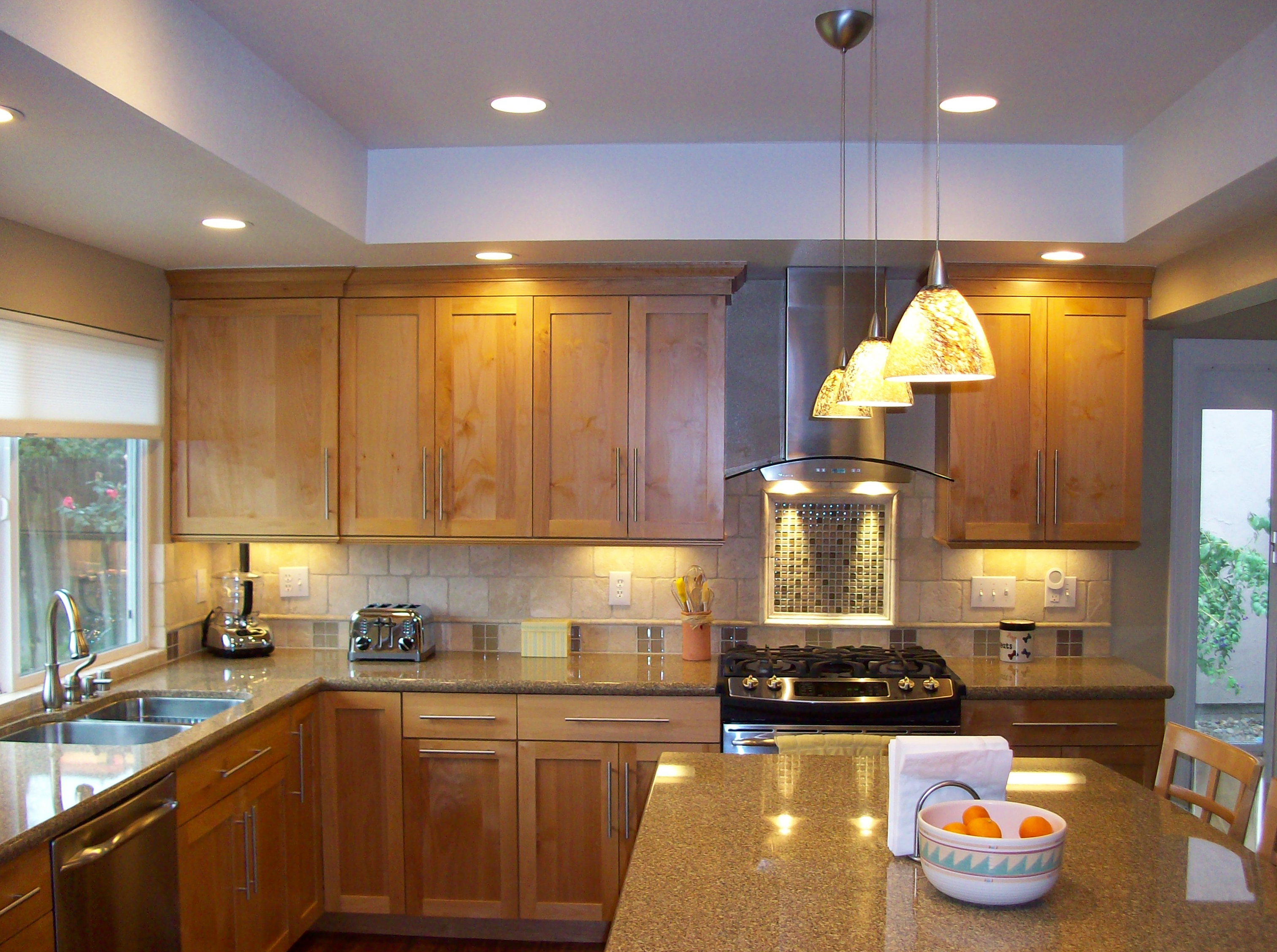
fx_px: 1252
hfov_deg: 54.1
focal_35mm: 34
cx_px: 638
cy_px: 476
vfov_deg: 41.7
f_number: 2.8
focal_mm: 5.7
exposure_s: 1/60
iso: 160
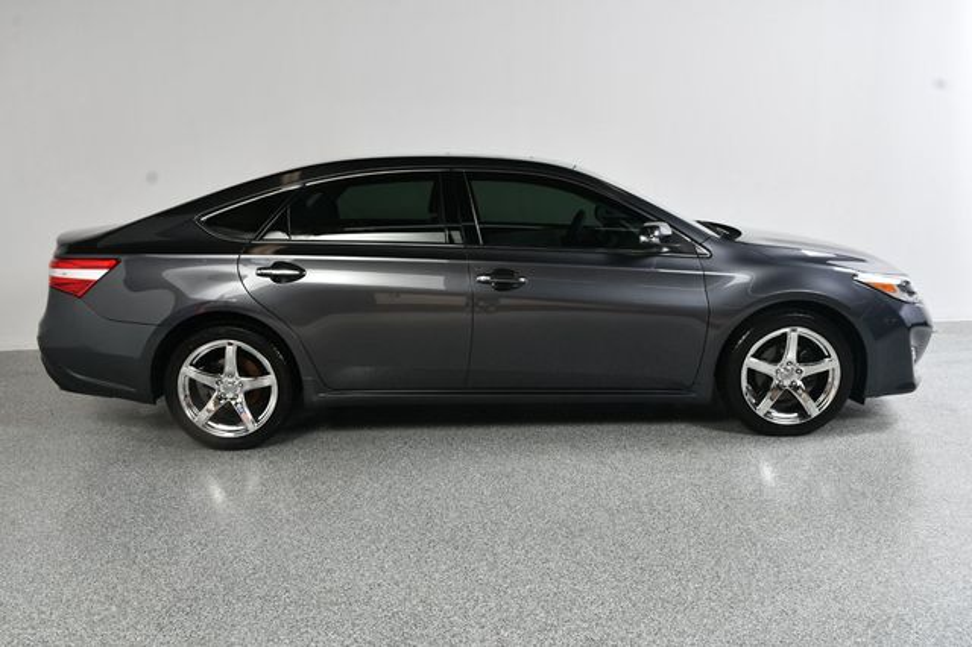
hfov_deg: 57.2
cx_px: 486
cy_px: 324
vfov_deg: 39.9
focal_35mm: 33
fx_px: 891
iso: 100
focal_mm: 22
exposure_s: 1/160
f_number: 10
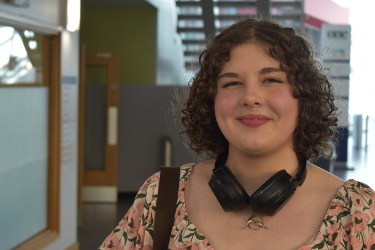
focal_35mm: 78
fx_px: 813
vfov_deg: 17.5
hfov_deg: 26.0
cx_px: 188
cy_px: 125
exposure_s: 1/125
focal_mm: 52
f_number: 5.6
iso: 900
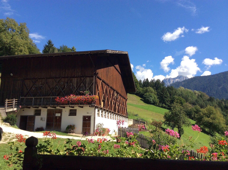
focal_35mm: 33
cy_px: 85
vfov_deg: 42.8
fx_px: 217
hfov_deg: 55.4
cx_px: 114
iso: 32
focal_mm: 3.3
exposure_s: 1/1100
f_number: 2.4
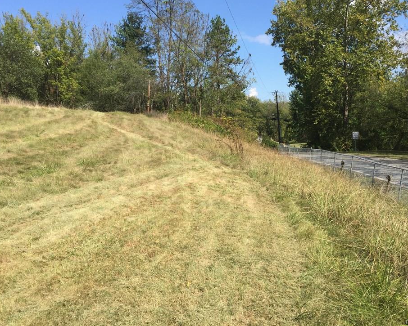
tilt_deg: -3.5
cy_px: 154
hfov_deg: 55.5
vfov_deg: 45.8
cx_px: 227
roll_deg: +1.7
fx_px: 386
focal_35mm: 32
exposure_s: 1/1319
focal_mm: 4.15
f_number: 2.2
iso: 32
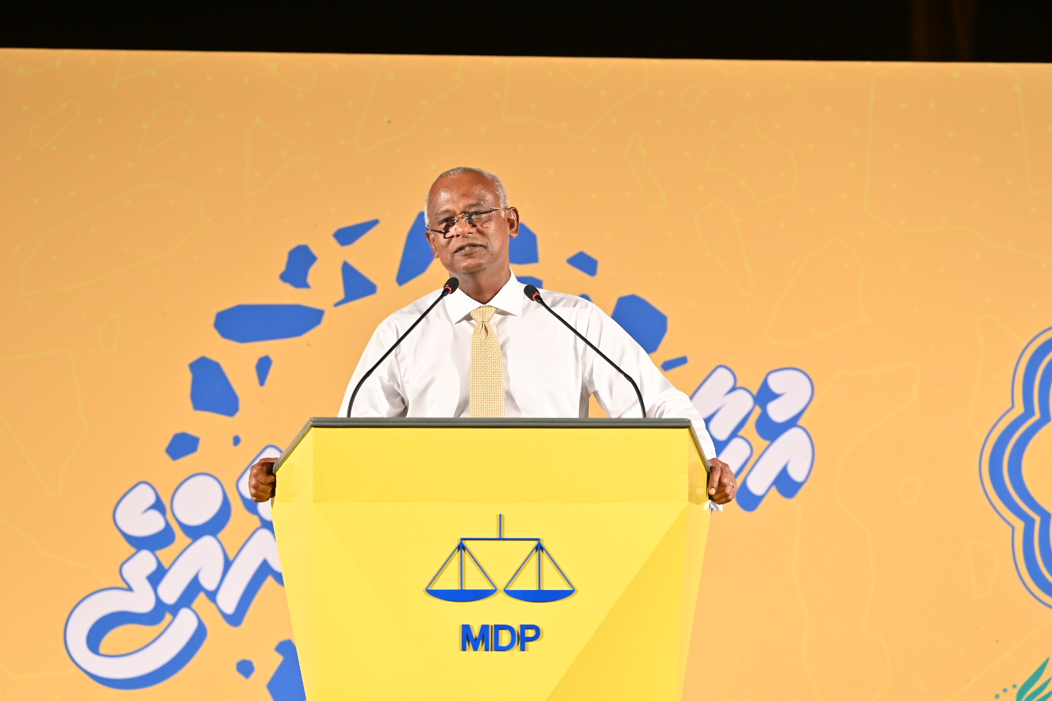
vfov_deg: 6.9
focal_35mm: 200
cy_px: 350
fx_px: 5844
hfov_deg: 10.3
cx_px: 526
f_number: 4
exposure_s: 1/250
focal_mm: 200
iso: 2500
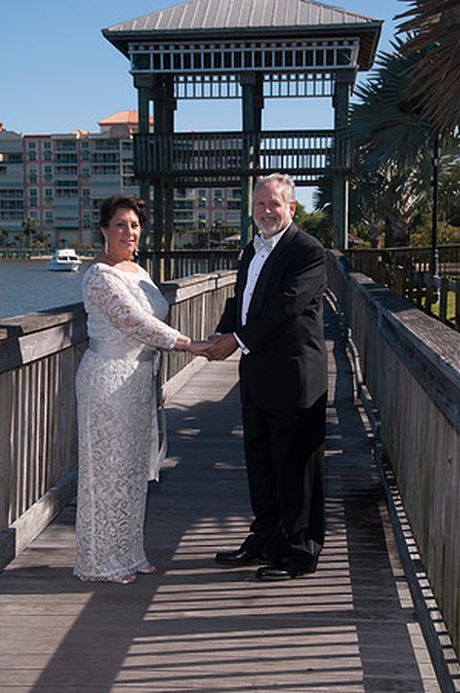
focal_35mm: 60
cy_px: 346
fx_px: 1153
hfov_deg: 22.6
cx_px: 230
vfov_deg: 33.4
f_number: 10
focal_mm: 40
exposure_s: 1/250
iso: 100
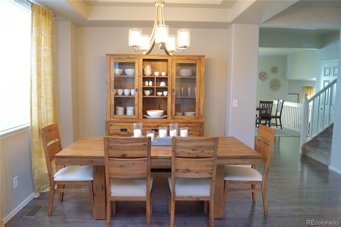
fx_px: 255
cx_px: 170
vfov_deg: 47.8
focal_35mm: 27
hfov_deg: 67.5
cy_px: 114
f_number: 4
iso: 2500
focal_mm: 18
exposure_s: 1/161
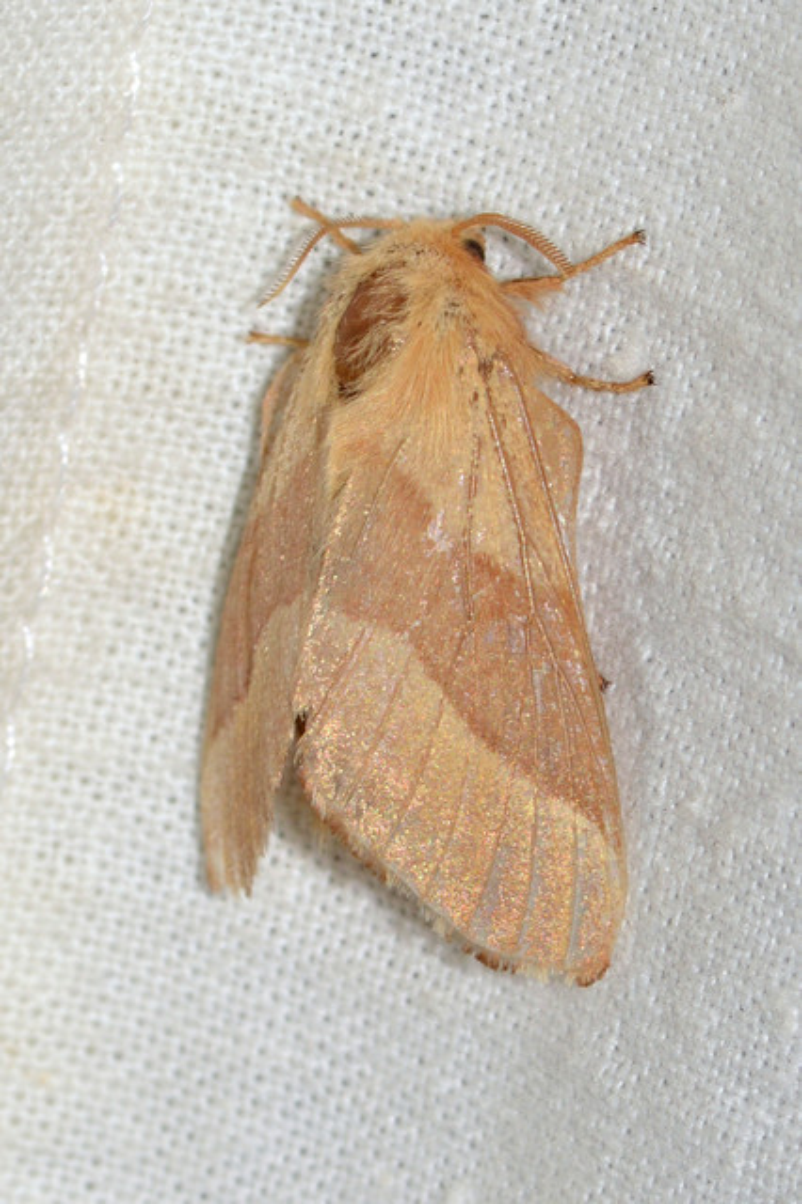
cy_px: 602
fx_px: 5018
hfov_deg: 9.1
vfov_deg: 13.7
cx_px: 401
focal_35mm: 150
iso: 100
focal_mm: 100
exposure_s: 1/200
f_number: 18
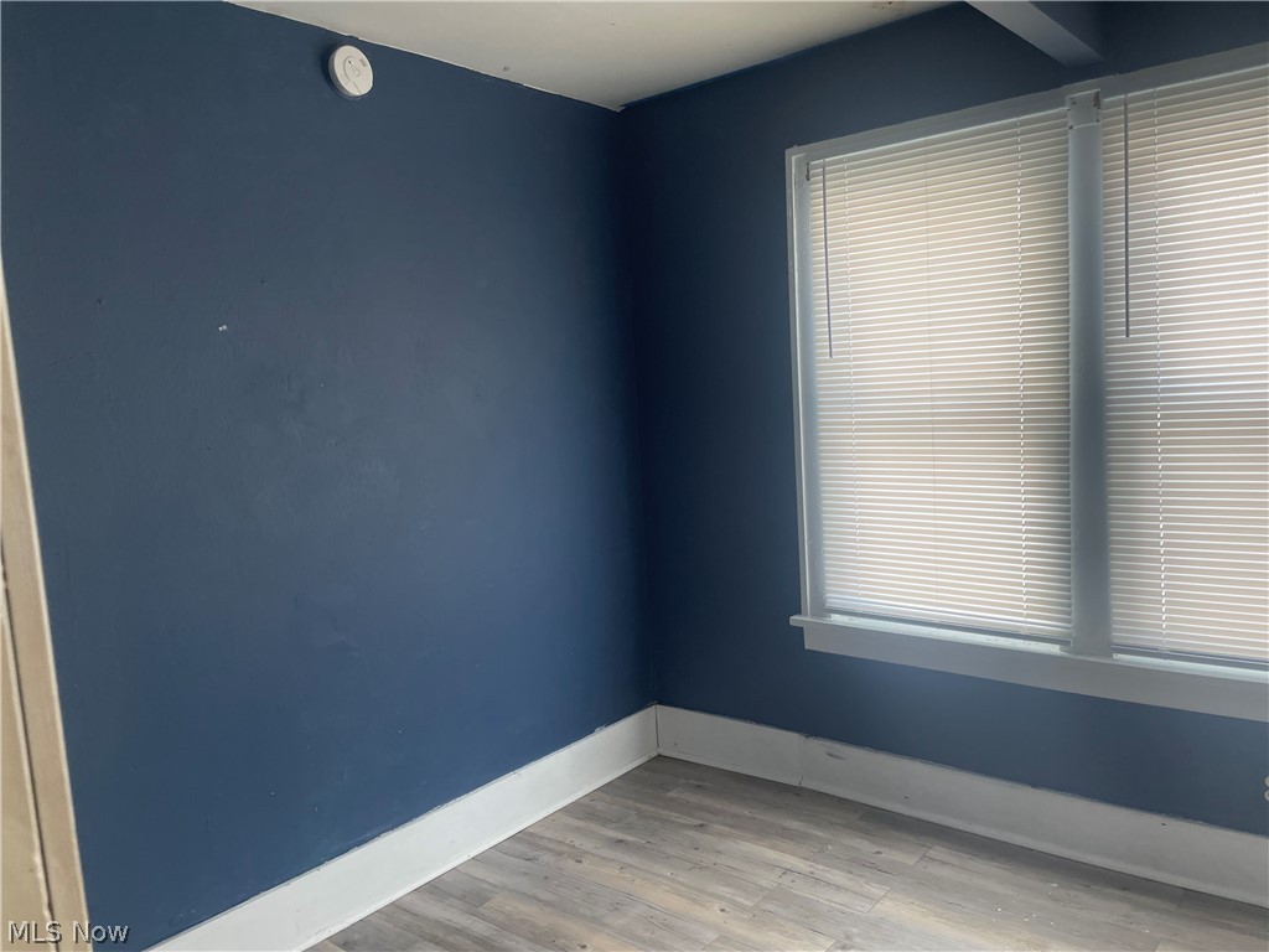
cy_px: 476
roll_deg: +3.8
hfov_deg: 67.3
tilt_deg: -5.1
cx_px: 634
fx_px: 953
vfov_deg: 53.1
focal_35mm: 26
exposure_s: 1/120
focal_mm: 4.2
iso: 50
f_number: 1.6
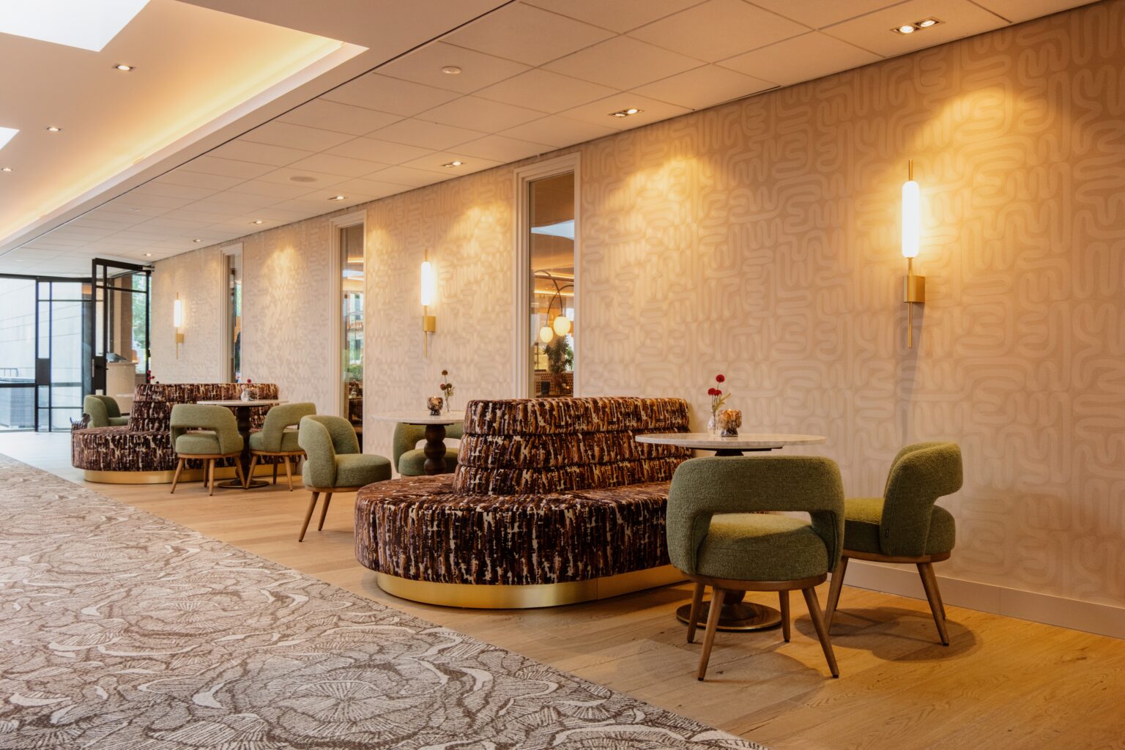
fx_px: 937
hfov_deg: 61.9
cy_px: 375
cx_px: 562
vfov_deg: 43.6
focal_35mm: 30
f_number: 9
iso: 320
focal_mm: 20.3
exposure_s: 1/4
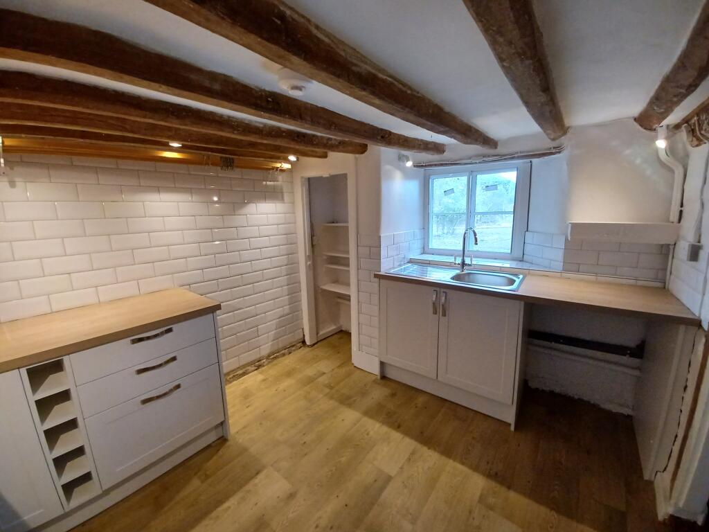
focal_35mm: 13
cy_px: 266
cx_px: 354
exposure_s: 1/50
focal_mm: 1.42
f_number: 2.2
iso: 160
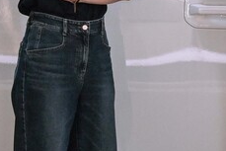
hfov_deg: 5.8
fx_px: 2224
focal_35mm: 354
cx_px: 196
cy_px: -56
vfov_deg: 3.9
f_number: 6.3
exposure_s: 1/50
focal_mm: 58
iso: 1600
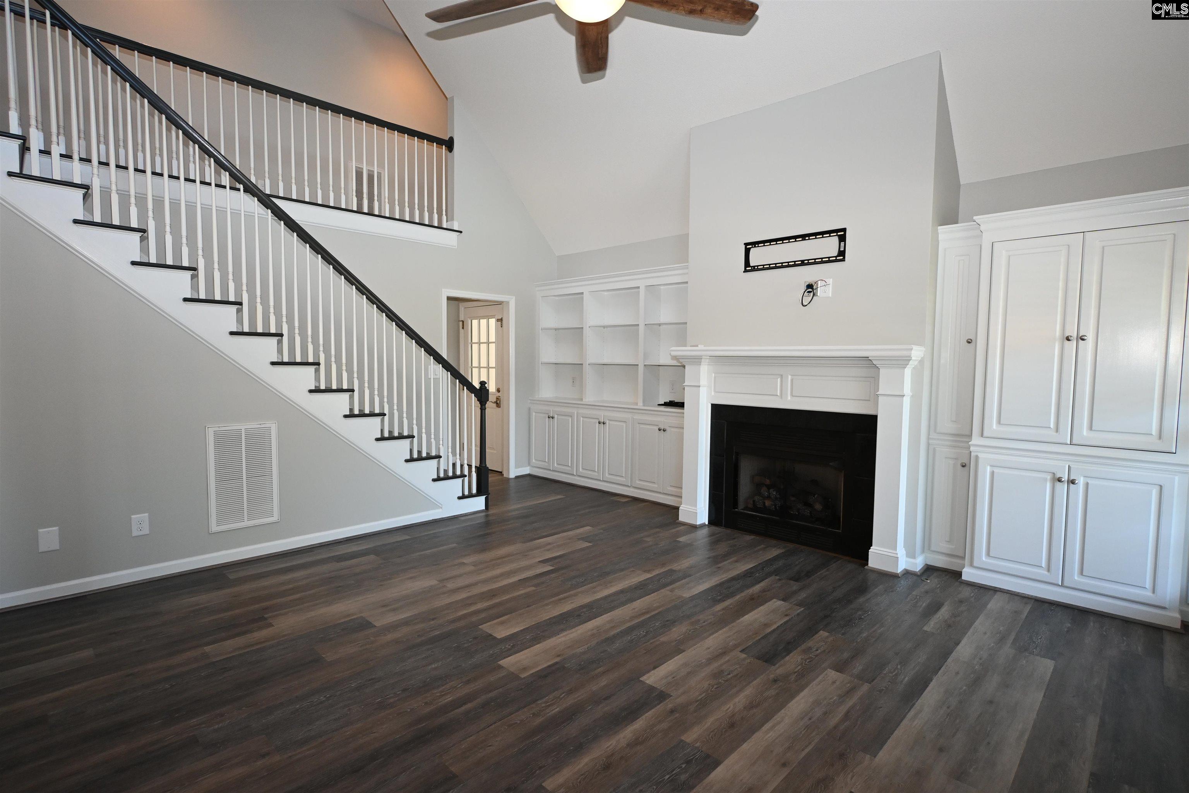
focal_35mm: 18
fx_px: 594
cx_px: 594
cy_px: 396
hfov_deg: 90.0
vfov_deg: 67.4
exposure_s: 1/125
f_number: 3.5
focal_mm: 12
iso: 720
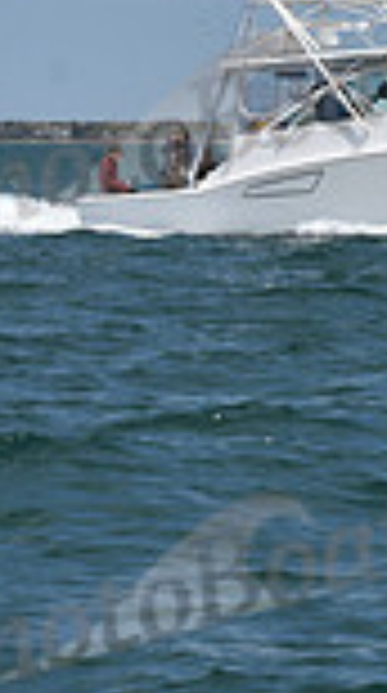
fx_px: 5081
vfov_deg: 7.7
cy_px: -169
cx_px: 778
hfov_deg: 4.3
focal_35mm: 277
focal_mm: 70
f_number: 8
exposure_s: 1/800
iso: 400
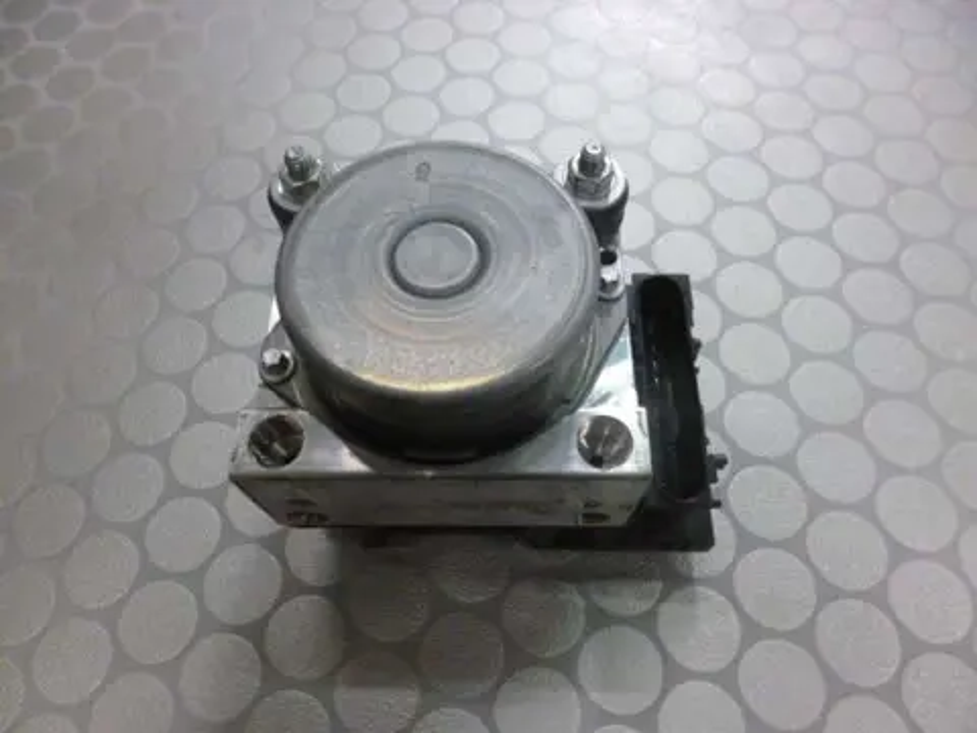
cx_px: 488
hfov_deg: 71.6
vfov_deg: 56.8
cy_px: 366
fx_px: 677
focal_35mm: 24
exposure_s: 1/80
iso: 800
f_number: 2.5
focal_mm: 4.3
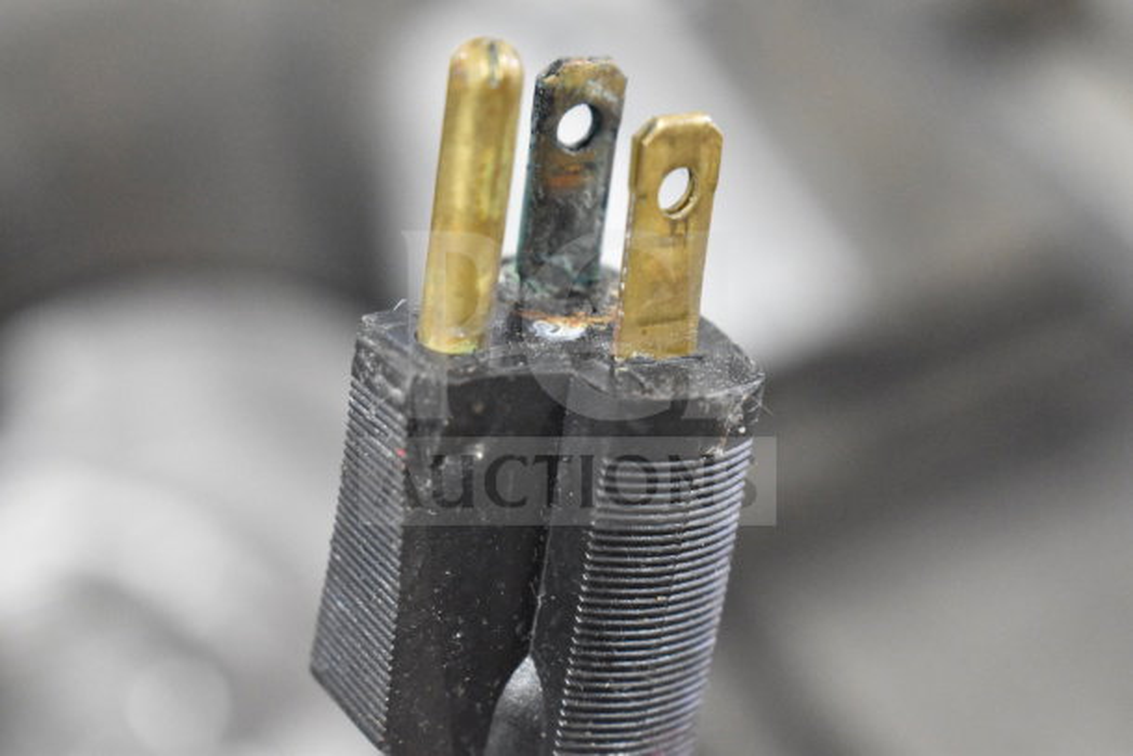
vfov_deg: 16.6
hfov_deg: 24.6
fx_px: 2597
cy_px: 378
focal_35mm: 82
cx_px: 566
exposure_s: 1/100
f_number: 5.6
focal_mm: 55
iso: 8000
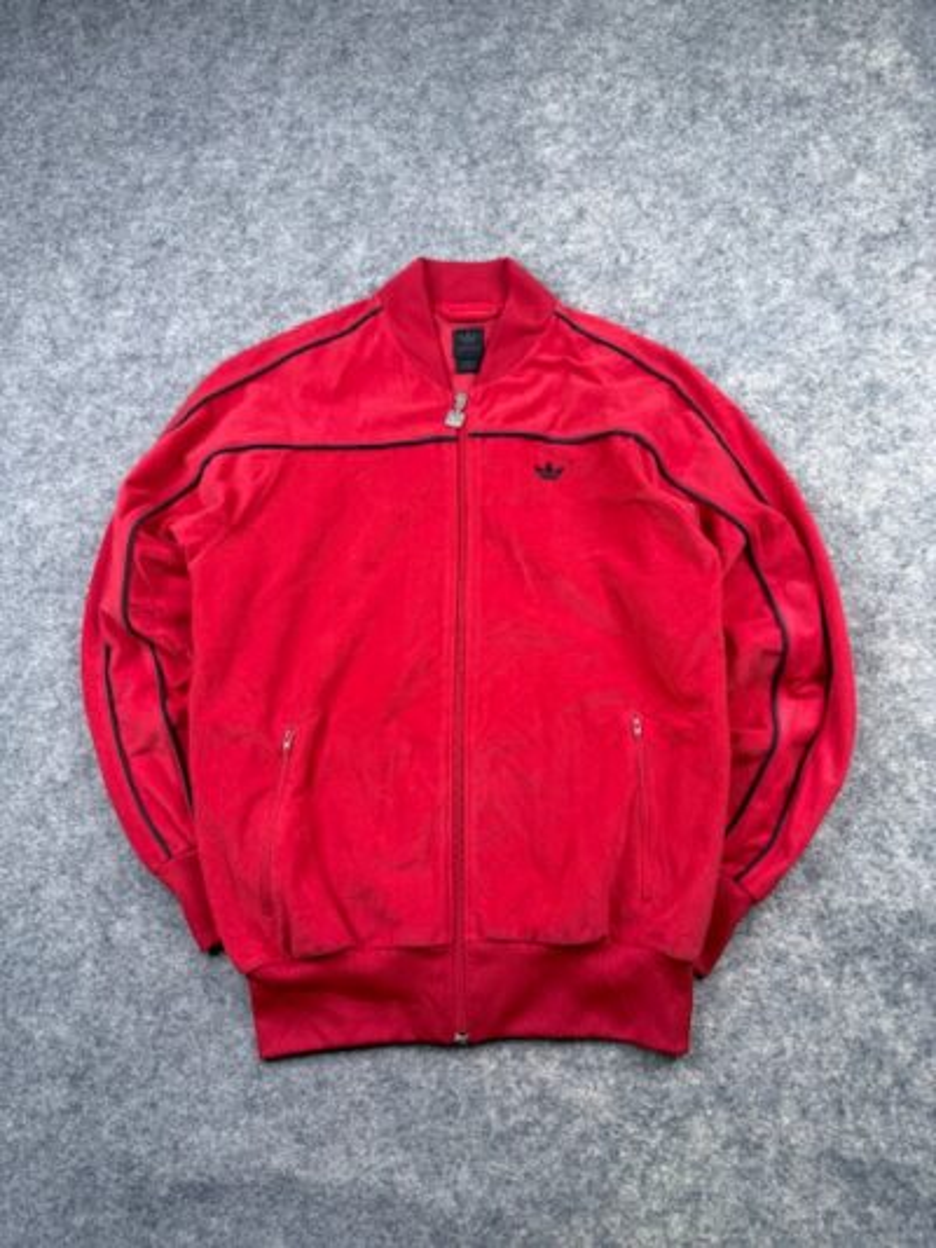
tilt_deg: -50.5
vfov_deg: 71.6
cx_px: 468
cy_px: 624
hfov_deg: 56.8
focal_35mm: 24
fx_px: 865
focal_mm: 6.76
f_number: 1.78
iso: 80
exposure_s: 1/100
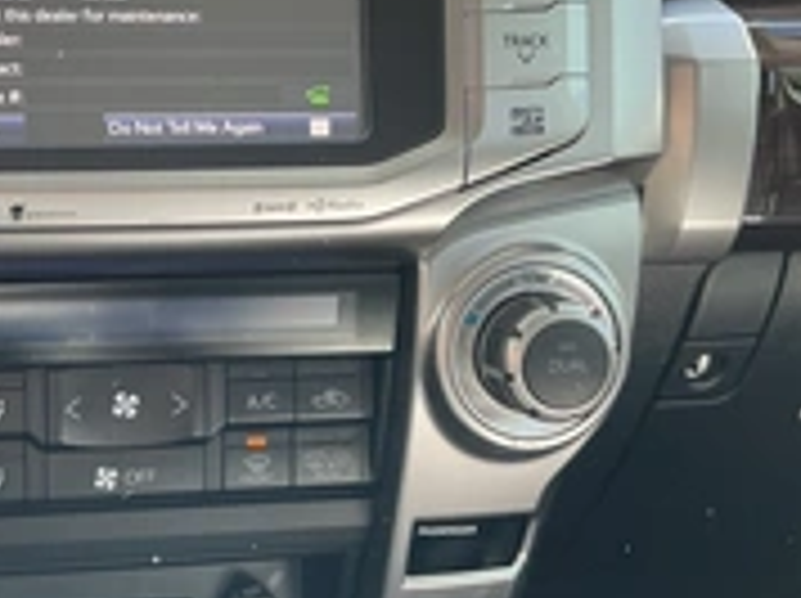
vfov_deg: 23.2
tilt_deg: -19.0
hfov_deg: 29.6
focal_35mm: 63
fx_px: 1456
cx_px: 94
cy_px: 279
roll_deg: -0.6
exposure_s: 1/92
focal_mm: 3
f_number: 1.8
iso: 64
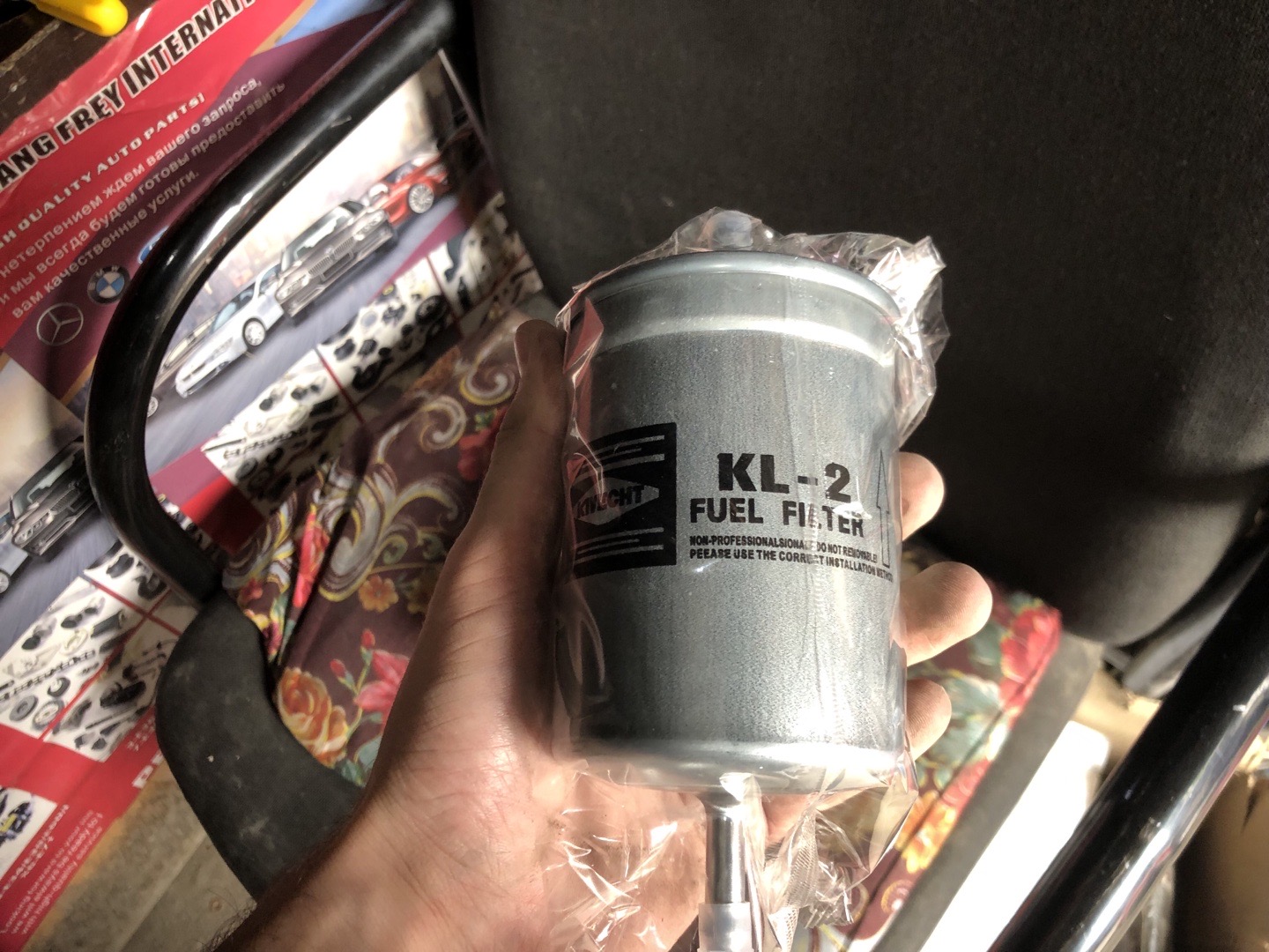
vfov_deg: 49.7
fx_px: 1026
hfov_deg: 63.4
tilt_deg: -61.9
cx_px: 634
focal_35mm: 28
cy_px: 476
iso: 40
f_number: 1.8
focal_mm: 4
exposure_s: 1/20
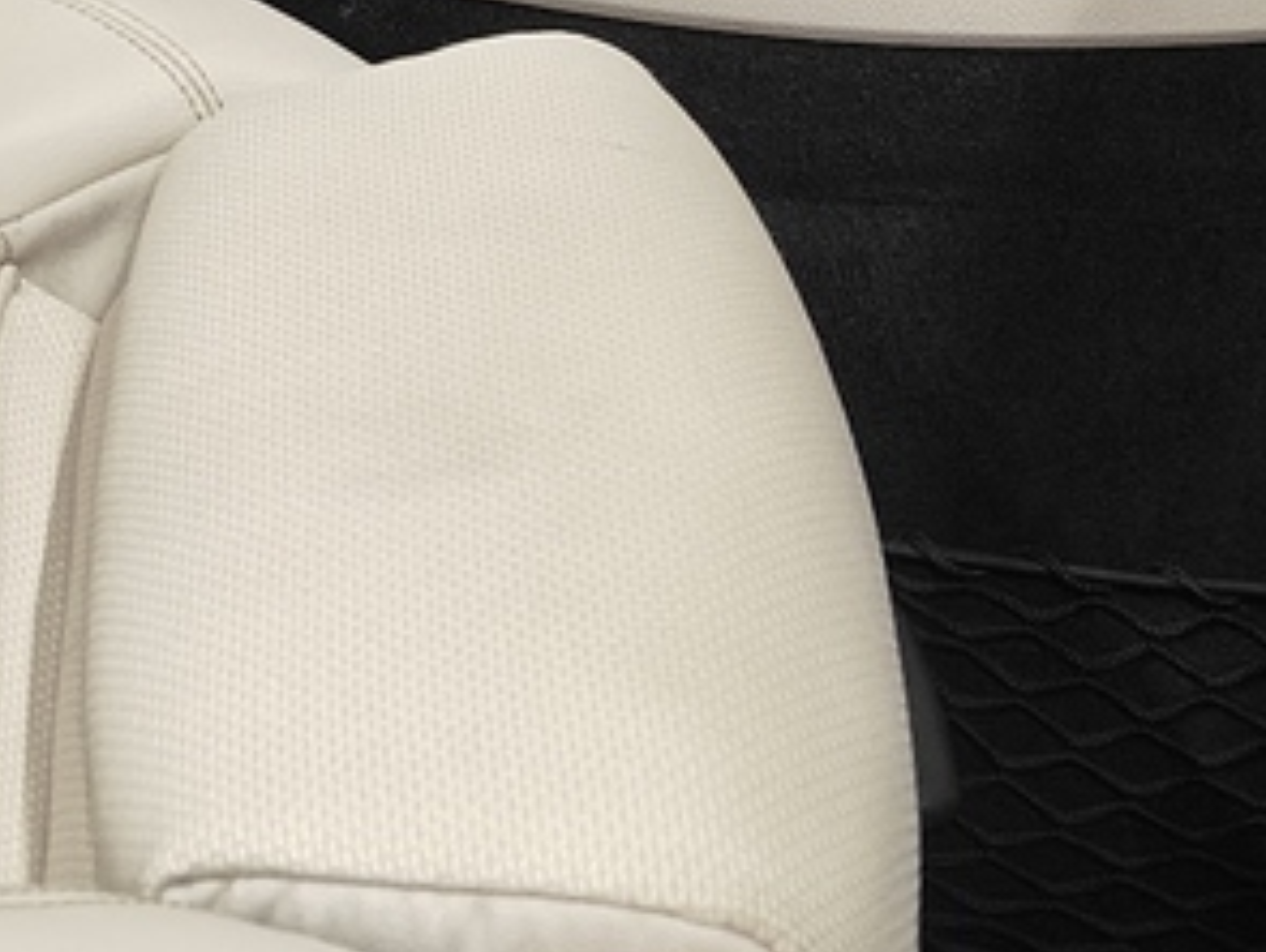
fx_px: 4284
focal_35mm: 117
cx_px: 13
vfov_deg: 11.9
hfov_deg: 16.5
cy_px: -639
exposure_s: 1/50
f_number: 1.8
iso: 160
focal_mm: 5.59
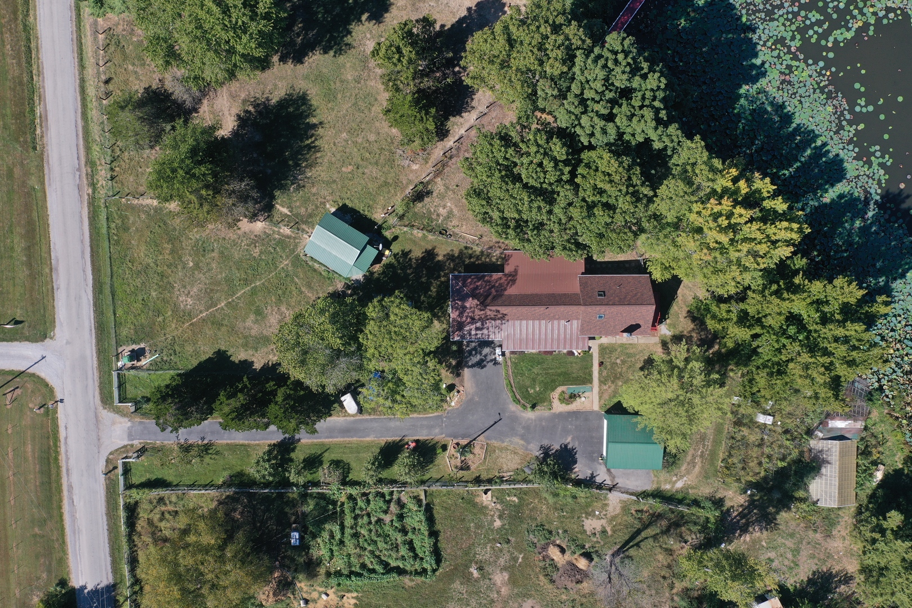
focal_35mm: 28
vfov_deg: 46.4
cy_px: 304
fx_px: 709
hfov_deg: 65.5
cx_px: 456
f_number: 5.6
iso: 100
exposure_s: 1/320
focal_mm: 10.26
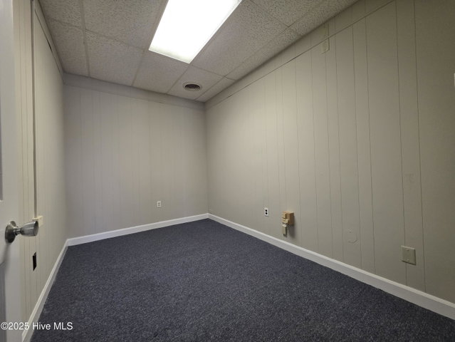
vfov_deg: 90.0
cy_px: 171
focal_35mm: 13
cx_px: 228
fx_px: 171
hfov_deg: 106.1
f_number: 1.9
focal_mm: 2.2
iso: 250
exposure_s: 1/120
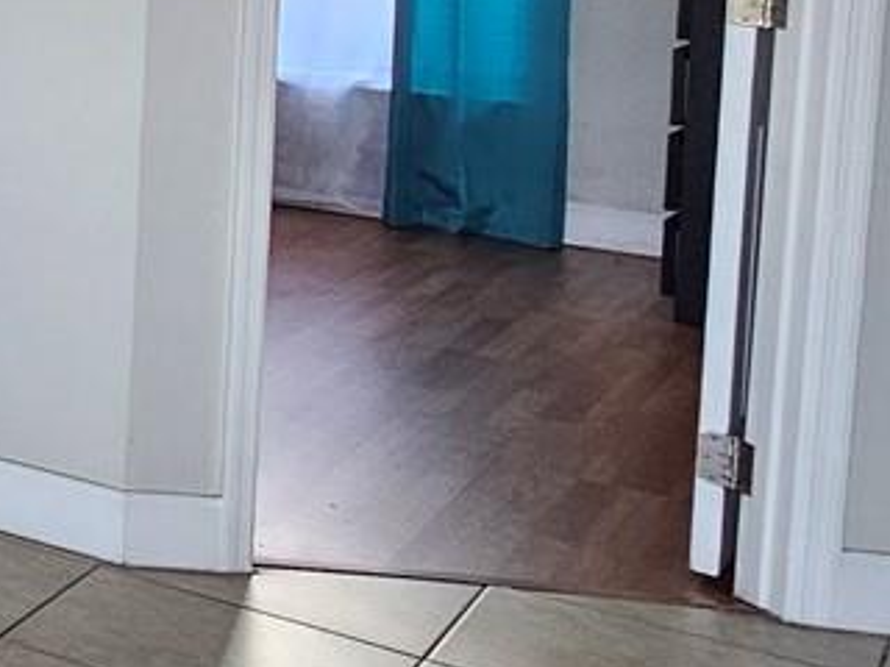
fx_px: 1671
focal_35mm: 65
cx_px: -1179
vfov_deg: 21.2
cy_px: -100
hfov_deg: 15.9
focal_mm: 2.2
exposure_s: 1/60
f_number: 2.2
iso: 125
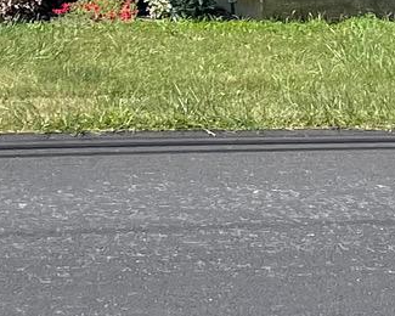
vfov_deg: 8.3
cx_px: 149
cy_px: -609
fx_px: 1870
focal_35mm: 160
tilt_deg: +8.9
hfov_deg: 12.0
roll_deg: +0.0
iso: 32
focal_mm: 4.2
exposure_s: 1/4831
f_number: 1.6
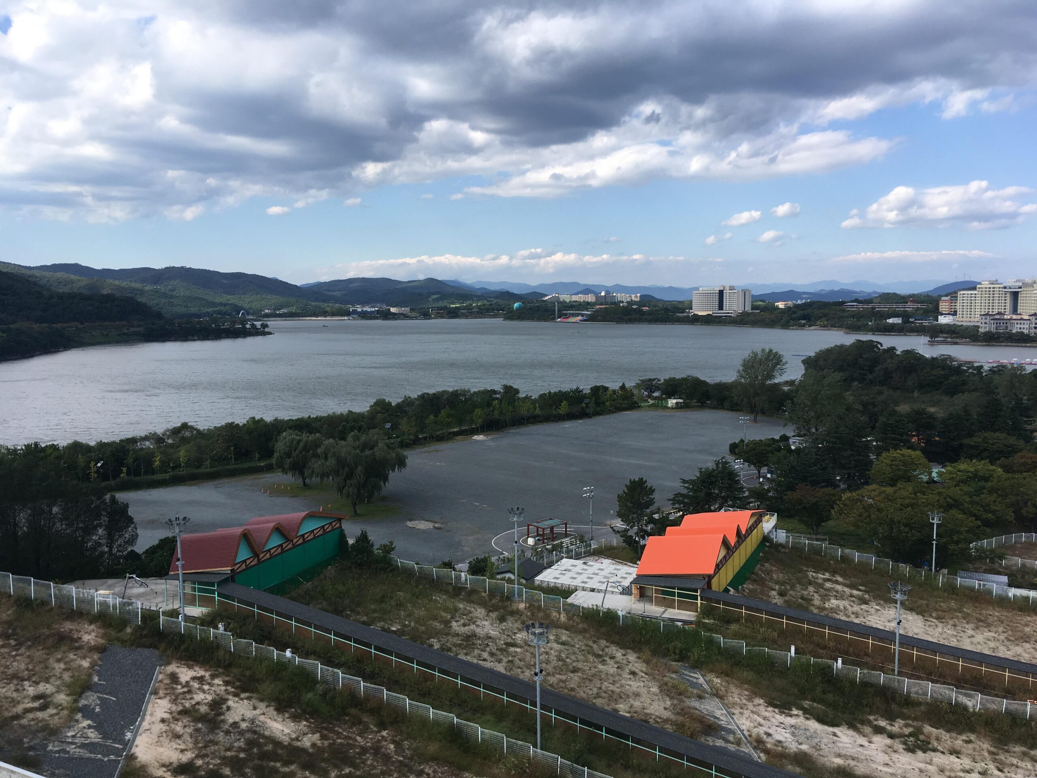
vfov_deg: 48.2
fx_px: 869
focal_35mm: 29
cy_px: 389
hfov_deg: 61.7
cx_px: 518
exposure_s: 1/1068
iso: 25
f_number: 2.2
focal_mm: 4.15
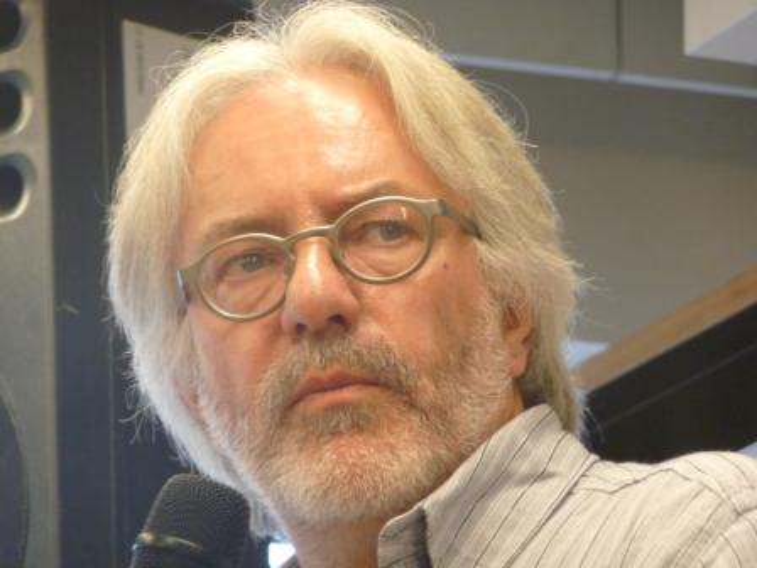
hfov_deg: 7.1
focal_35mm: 280
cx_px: 378
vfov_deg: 5.3
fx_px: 6123
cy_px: 284
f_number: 4.9
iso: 400
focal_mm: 47
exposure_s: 1/20
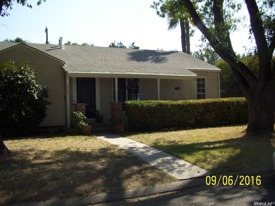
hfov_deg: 54.0
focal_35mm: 34
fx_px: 270
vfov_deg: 41.8
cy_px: 103
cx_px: 138
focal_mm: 5.7
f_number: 5.6
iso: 80
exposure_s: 1/200
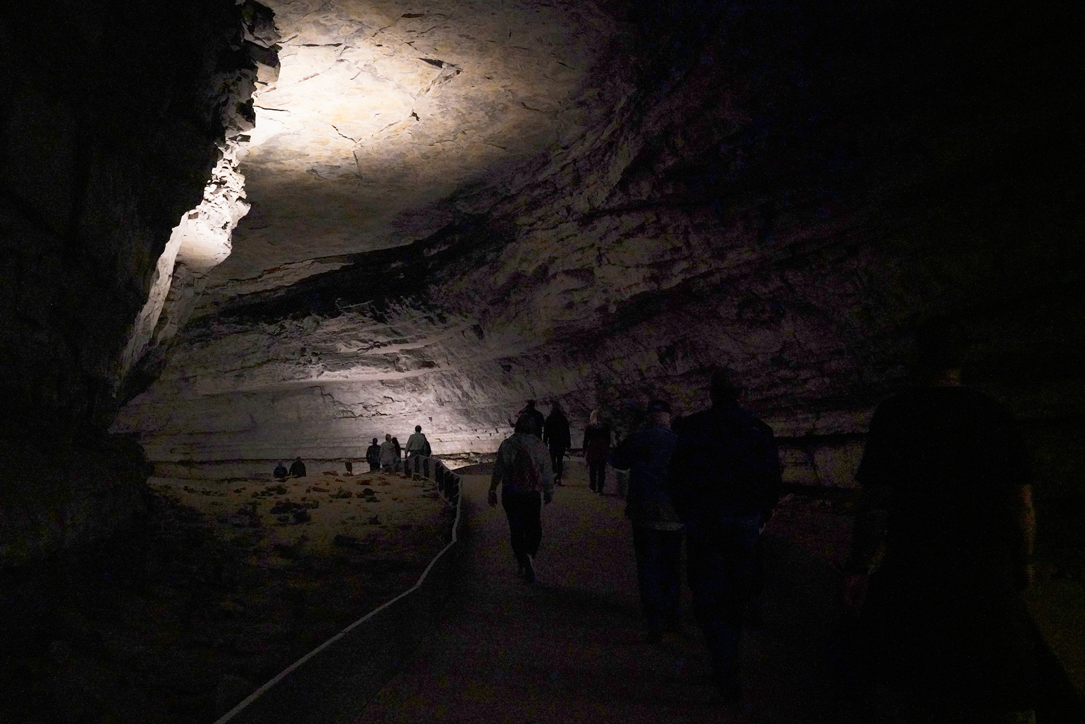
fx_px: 965
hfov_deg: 58.7
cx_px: 542
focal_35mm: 32
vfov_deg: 41.1
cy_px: 362
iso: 12800
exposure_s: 1/60
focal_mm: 32
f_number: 5.6
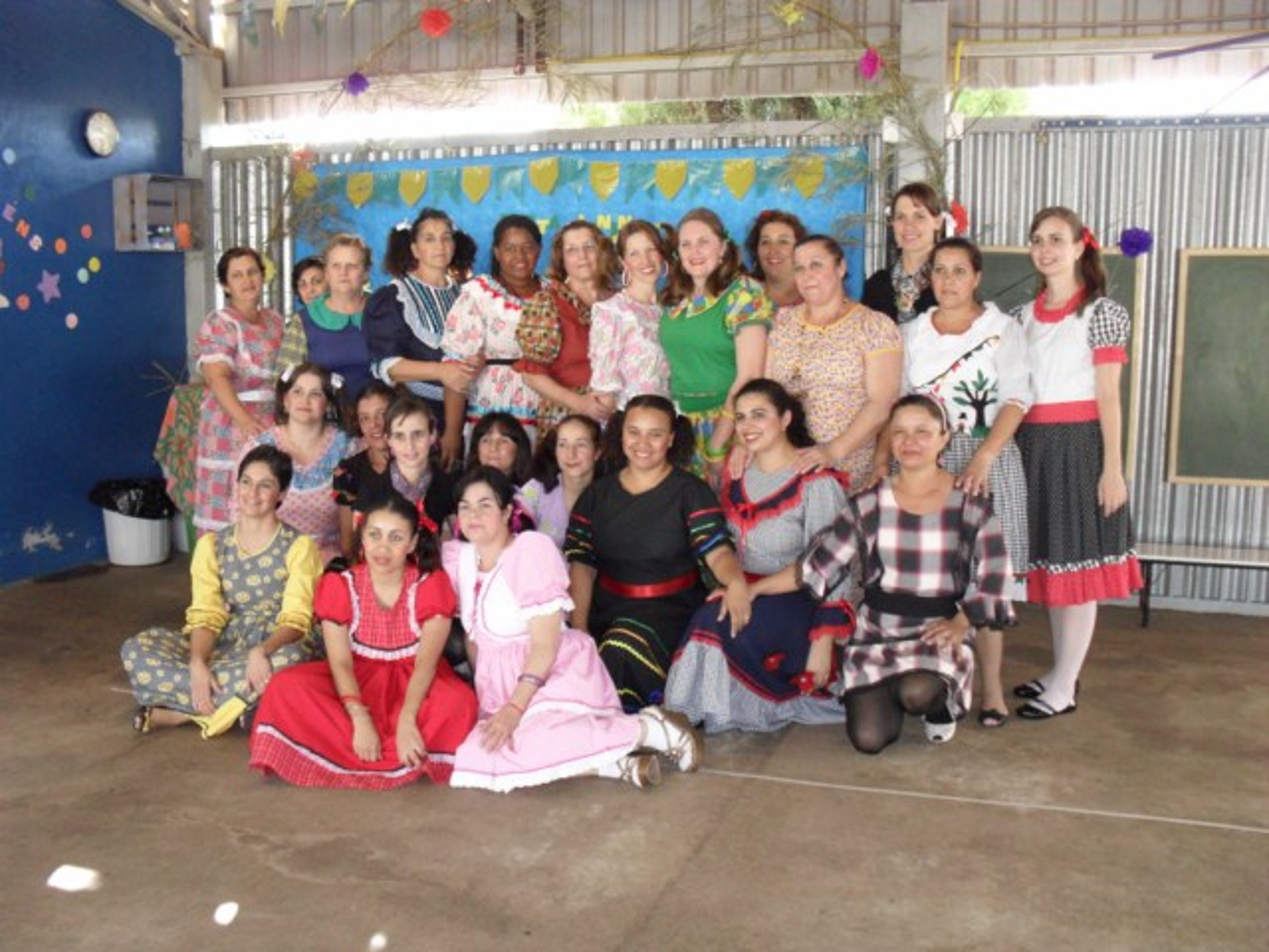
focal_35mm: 35
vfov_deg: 40.7
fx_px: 1283
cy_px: 476
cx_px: 634
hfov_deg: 52.6
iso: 240
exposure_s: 1/45
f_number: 3.2
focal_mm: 6.3
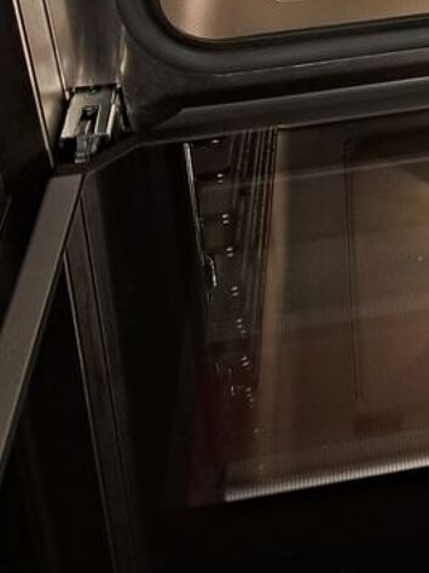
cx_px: 547
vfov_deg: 22.9
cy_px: -164
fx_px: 1257
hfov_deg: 18.2
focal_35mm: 76
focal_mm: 4
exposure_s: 1/60
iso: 400
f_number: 1.8
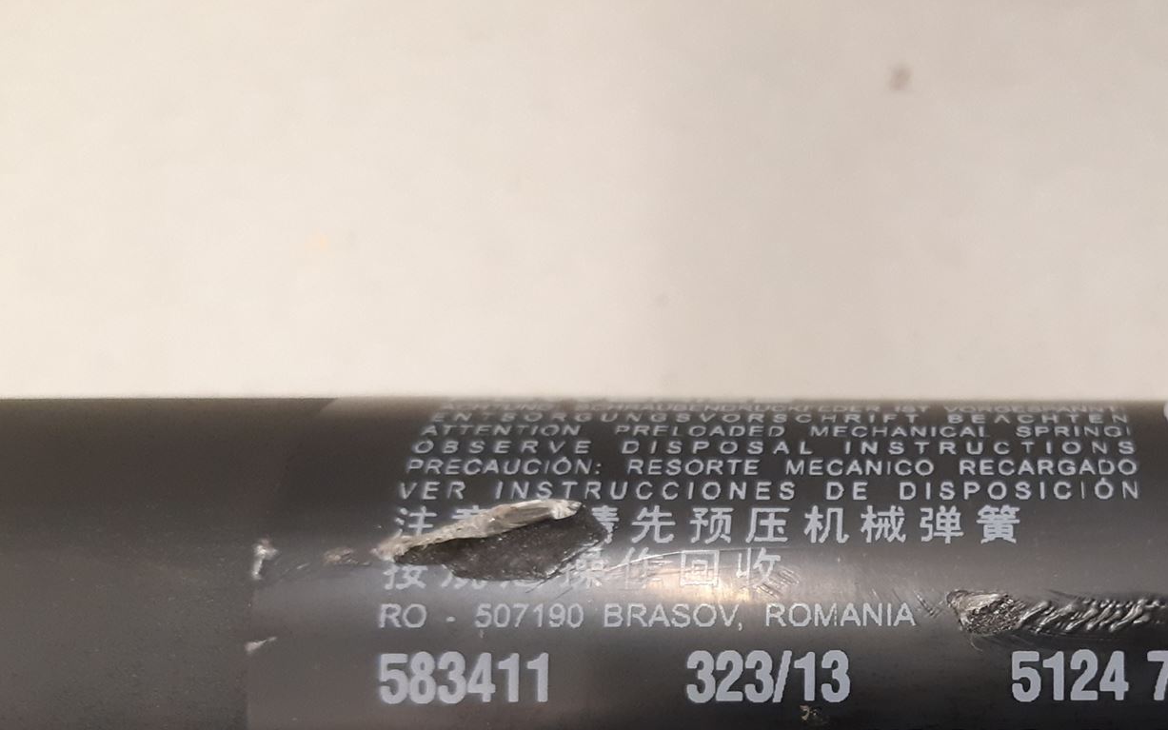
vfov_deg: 26.9
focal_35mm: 46
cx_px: 929
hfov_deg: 41.7
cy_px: 669
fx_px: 1464
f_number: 1.7
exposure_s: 1/33
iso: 250
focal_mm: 3.93
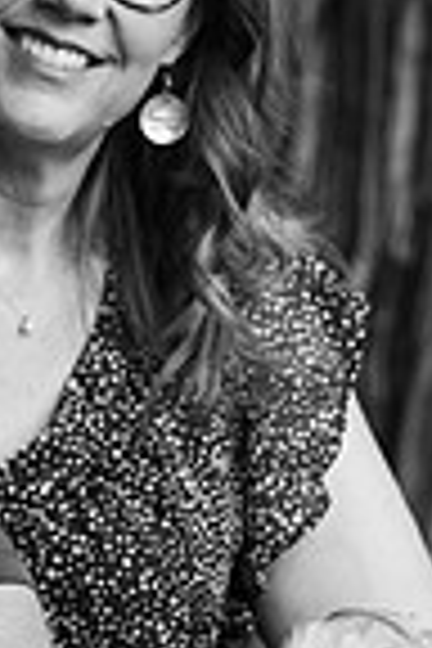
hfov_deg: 2.2
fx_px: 11285
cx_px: -207
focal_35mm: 627
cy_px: 27
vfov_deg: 3.3
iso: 2500
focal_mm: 200
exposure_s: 1/200
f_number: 5.6
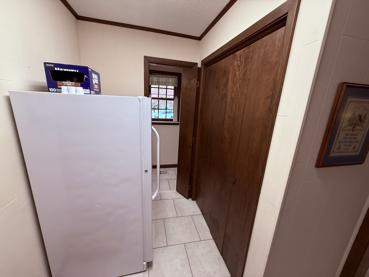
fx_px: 149
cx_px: 184
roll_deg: -3.8
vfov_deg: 85.7
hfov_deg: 102.1
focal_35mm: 14
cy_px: 138
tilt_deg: -13.6
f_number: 2.2
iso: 320
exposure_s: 1/120
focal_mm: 2.22
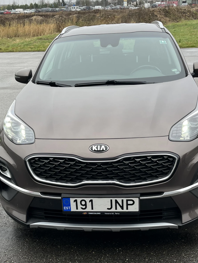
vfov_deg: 42.6
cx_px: 92
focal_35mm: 44
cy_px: 167
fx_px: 336
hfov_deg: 32.9
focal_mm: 5.1
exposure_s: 1/122
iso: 40
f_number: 1.6
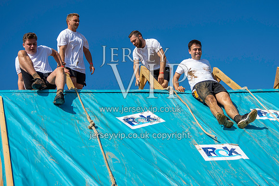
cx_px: 152
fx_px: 482
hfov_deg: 32.3
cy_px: 72
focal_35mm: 62
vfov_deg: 21.8
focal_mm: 31
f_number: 3.2
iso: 100
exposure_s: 1/1600
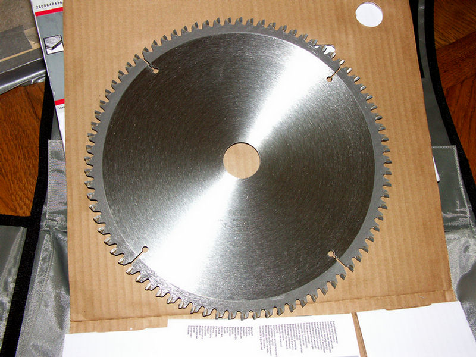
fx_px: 440
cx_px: 238
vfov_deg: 44.2
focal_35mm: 32
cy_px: 178
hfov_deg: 56.8
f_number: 4
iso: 200
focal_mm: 8.3
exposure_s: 1/50
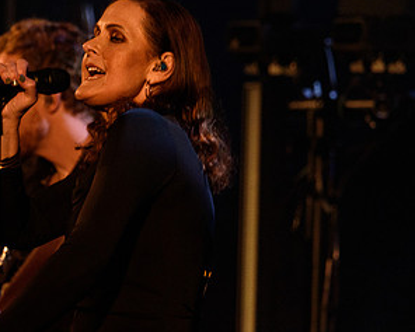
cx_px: 76
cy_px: 144
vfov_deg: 1.9
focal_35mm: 810
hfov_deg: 2.4
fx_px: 9952
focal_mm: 440
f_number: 6
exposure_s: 1/125
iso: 3200
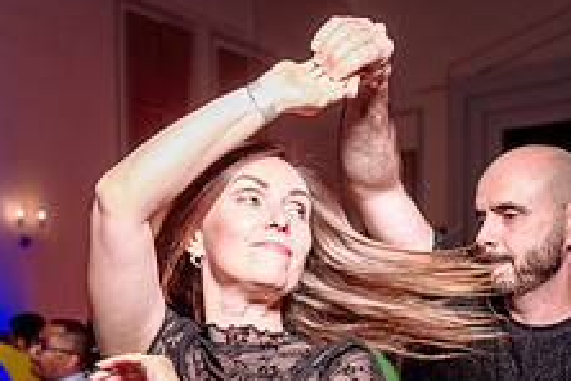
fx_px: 1126
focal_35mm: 71
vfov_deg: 18.3
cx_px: 319
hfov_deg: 28.4
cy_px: 450
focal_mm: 26
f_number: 3.2
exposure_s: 1/100
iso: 800
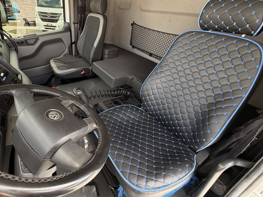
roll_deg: -3.3
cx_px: 98
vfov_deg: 68.1
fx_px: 144
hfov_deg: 83.0
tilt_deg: -27.1
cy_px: 81
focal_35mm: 19
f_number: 2.2
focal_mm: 2.22
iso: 160
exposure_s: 1/121
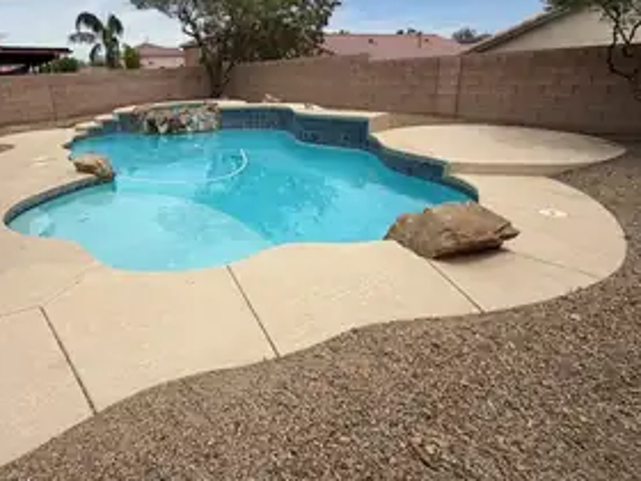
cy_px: 172
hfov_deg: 79.5
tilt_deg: -17.4
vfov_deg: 64.7
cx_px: 222
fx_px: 370
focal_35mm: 20
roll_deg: +2.0
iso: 20
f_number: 2.2
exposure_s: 1/1497
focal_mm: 2.22
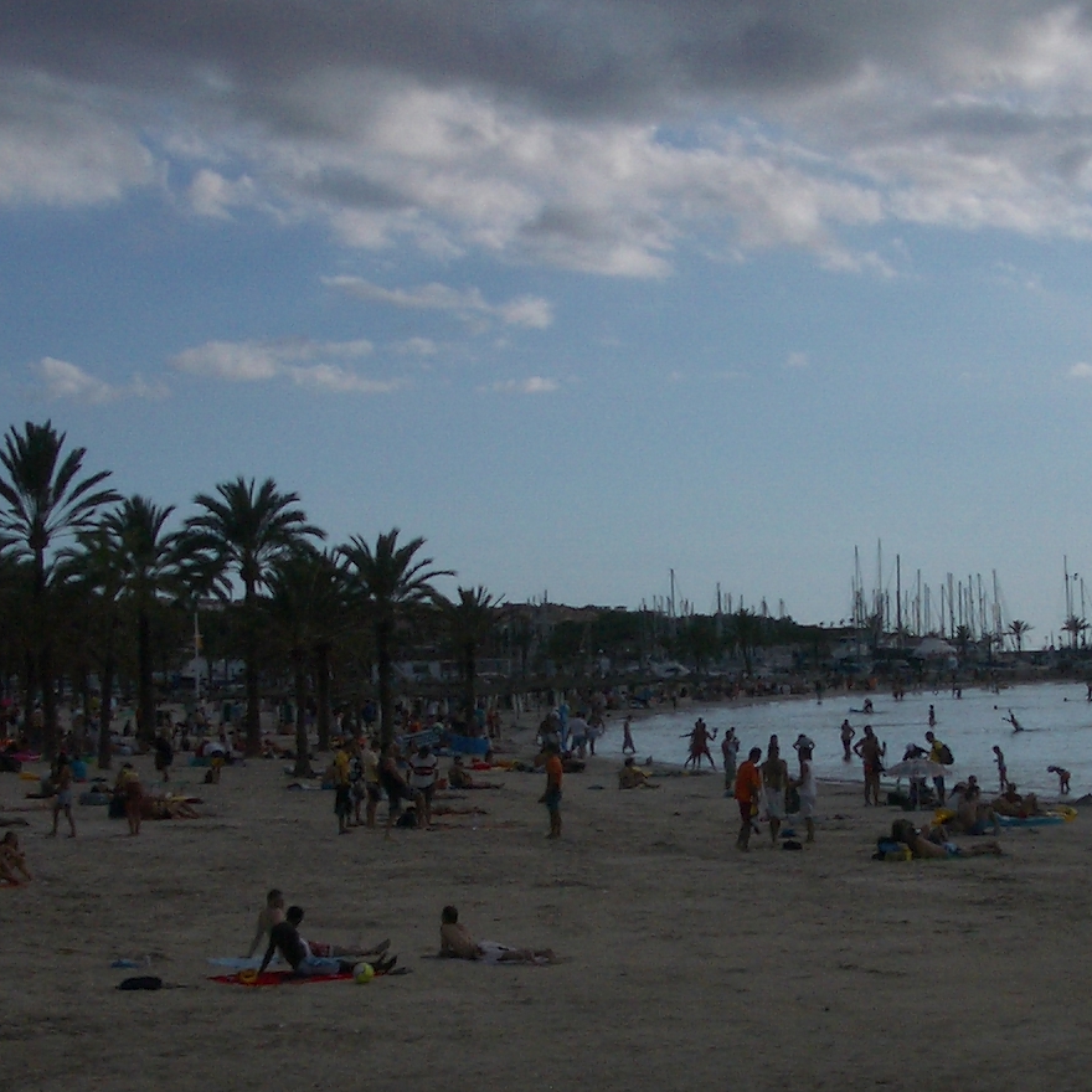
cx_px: 696
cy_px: 645
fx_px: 2891
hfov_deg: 21.3
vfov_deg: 21.4
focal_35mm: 81
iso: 50
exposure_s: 1/1250
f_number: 4.3
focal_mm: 5.8
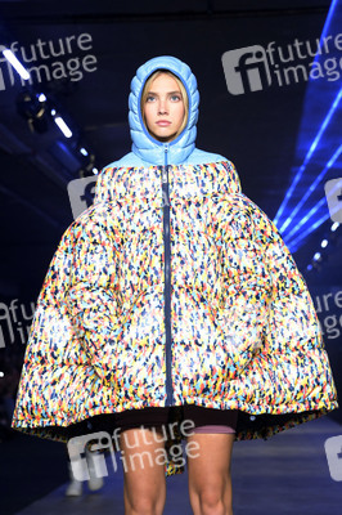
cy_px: 258
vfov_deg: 20.4
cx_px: 171
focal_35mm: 100
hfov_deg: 13.7
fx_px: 1427
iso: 8000
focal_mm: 100
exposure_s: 1/400
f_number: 5.6
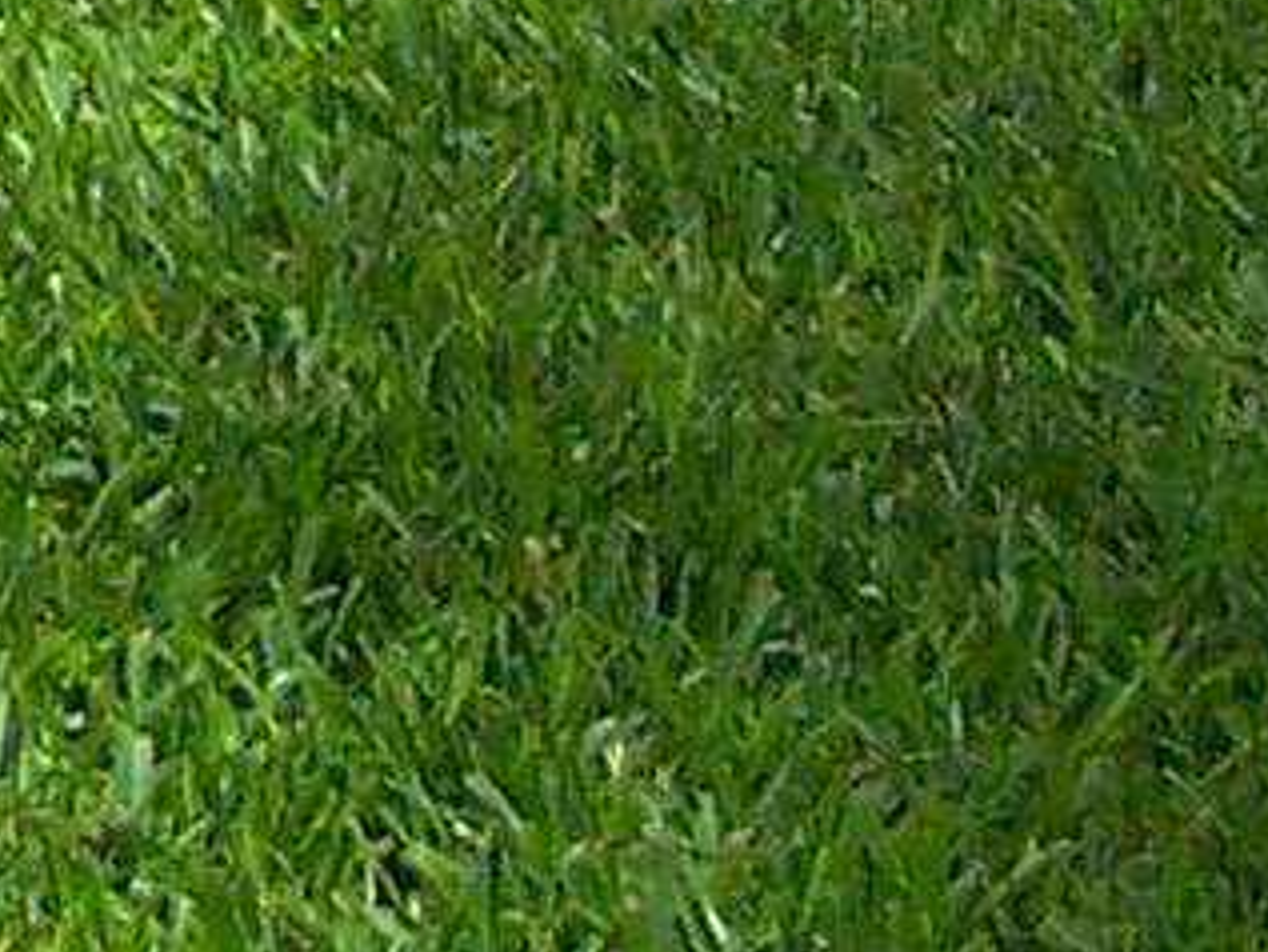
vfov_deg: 5.0
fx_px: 10114
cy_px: -2432
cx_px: -1440
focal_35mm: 276
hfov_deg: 6.9
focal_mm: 6.3
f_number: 4
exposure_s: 1/350
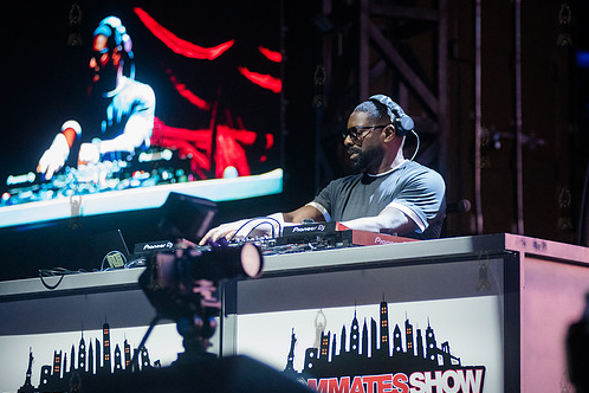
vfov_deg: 8.7
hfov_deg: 13.0
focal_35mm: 158
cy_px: 184
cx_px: 378
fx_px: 2585
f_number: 3.2
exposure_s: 1/500
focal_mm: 112
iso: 5000
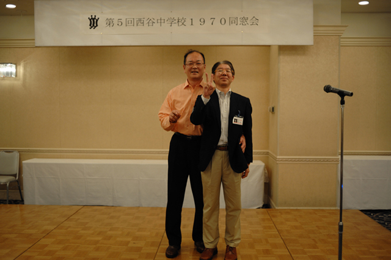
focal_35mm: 35
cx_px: 196
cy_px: 130
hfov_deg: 54.5
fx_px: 380
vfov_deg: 37.8
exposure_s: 1/100
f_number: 2.8
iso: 900
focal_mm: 35
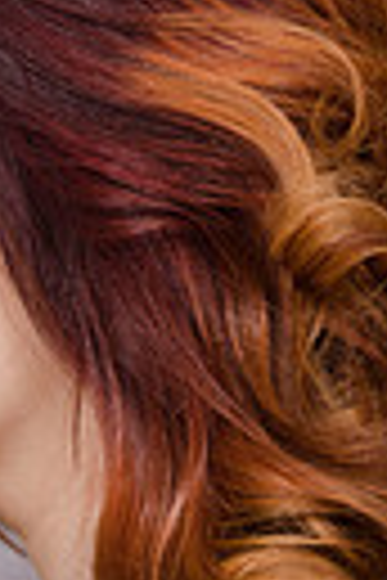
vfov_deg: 3.8
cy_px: 342
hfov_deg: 2.5
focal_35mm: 548
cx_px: 158
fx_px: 8836
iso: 200
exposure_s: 1/125
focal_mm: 105
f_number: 5.6
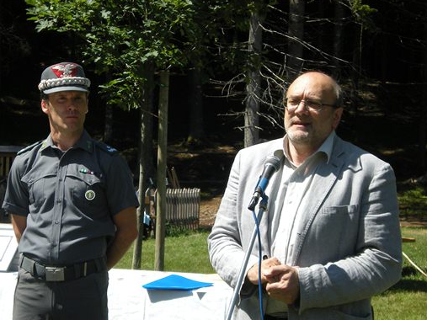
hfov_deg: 19.1
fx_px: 1270
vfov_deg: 14.4
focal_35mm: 103
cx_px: 198
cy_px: 179
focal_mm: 14.3
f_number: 5.1
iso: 64
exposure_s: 1/258
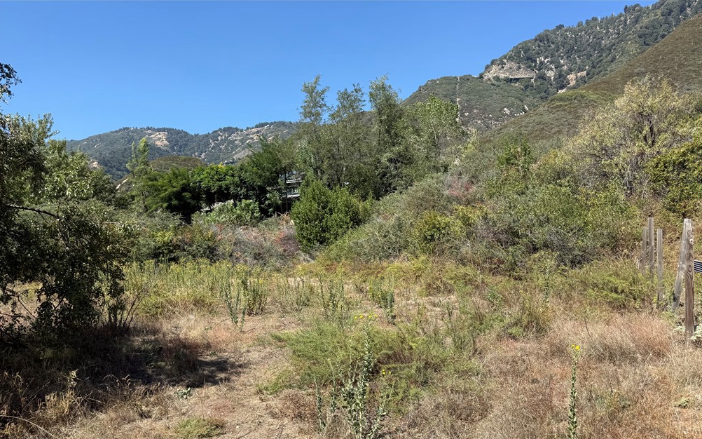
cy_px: 269
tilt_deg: -4.2
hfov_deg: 70.4
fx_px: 497
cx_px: 352
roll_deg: +1.5
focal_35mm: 26
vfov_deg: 47.2
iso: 80
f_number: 1.78
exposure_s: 1/2611
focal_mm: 6.76
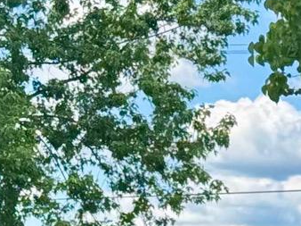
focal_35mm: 291
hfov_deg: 6.8
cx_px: 263
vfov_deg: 5.0
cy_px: 414
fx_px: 2529
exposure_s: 1/1724
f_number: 1.78
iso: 64
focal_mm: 6.76
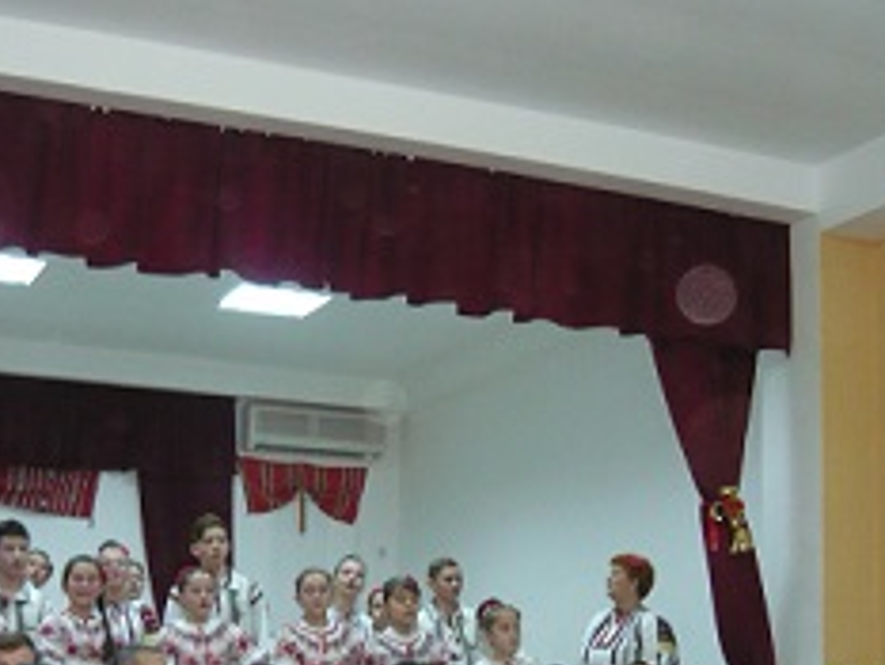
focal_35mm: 61
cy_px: 538
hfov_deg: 31.6
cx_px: 363
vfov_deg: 23.7
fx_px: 1560
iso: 400
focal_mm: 5.5
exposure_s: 1/30
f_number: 2.8
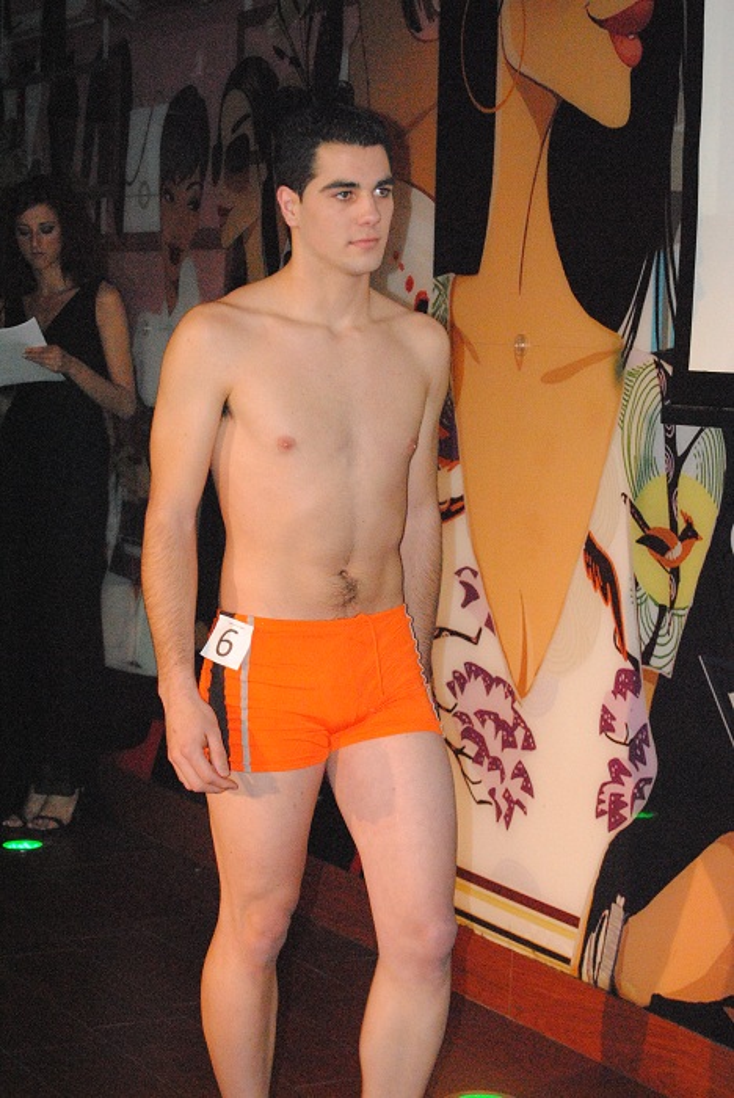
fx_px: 2518
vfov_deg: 24.6
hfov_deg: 16.6
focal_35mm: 82
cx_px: 367
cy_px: 549
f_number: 5.6
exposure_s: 1/200
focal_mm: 55
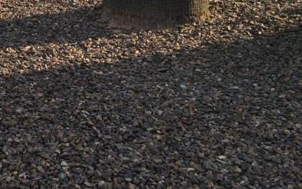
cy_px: -43
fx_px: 700
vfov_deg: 14.8
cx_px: 6
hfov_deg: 23.4
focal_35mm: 85
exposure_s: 1/443
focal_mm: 3.3
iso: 32
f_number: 2.4
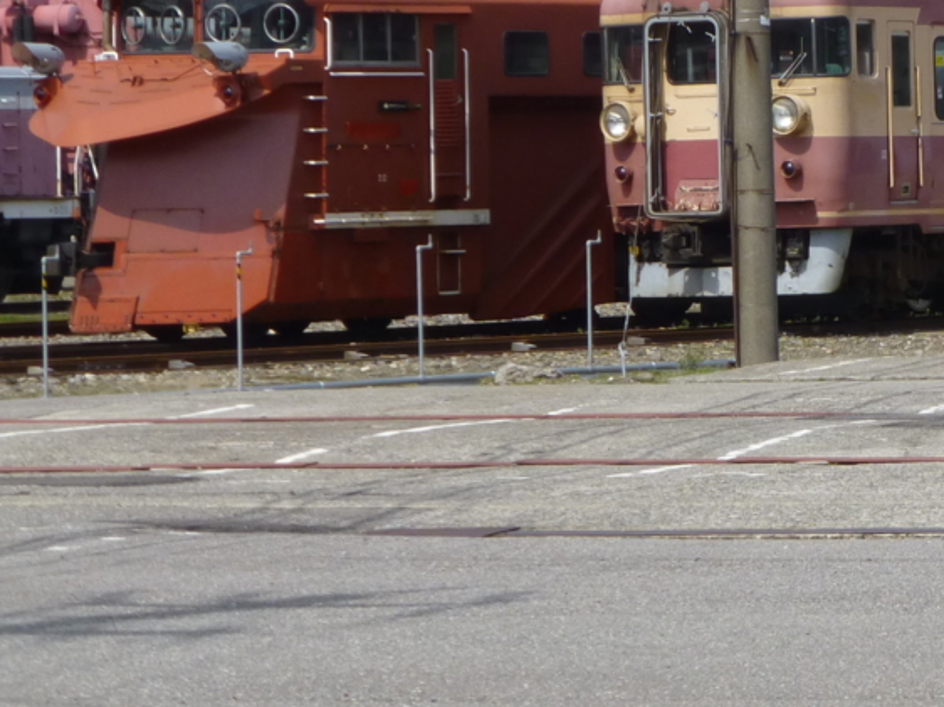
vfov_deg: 6.6
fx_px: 6133
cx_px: 1146
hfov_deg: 8.7
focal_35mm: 225
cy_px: 235
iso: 100
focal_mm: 14.2
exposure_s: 1/640
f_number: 5.1
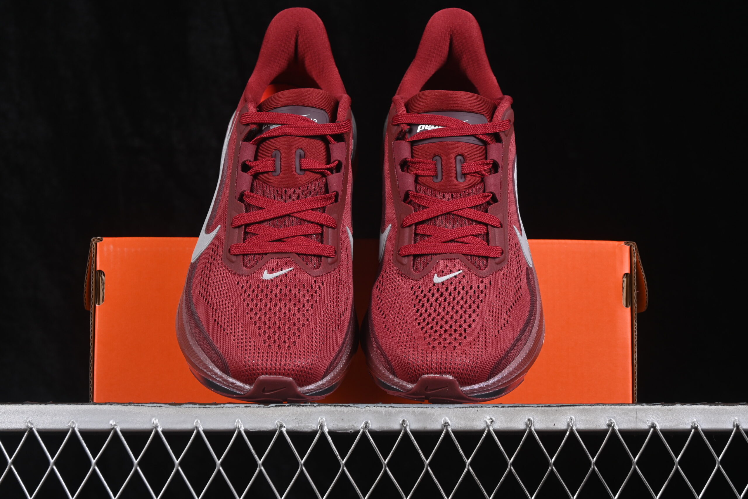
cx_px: 374
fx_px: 1558
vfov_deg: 18.2
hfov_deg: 27.0
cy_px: 250
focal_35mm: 75
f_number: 7.1
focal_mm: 50
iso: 160
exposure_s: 1/60
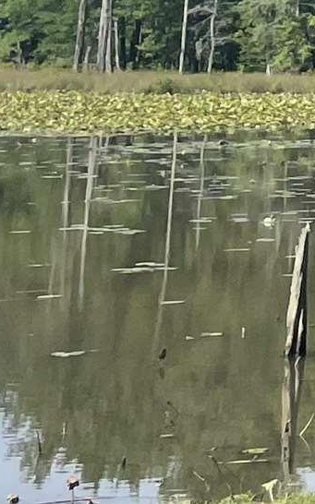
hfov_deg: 6.8
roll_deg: +0.6
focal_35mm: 155
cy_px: -267
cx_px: 1230
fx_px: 2130
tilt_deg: +5.4
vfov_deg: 12.8
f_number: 1.6
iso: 32
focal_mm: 4.2
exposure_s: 1/2959
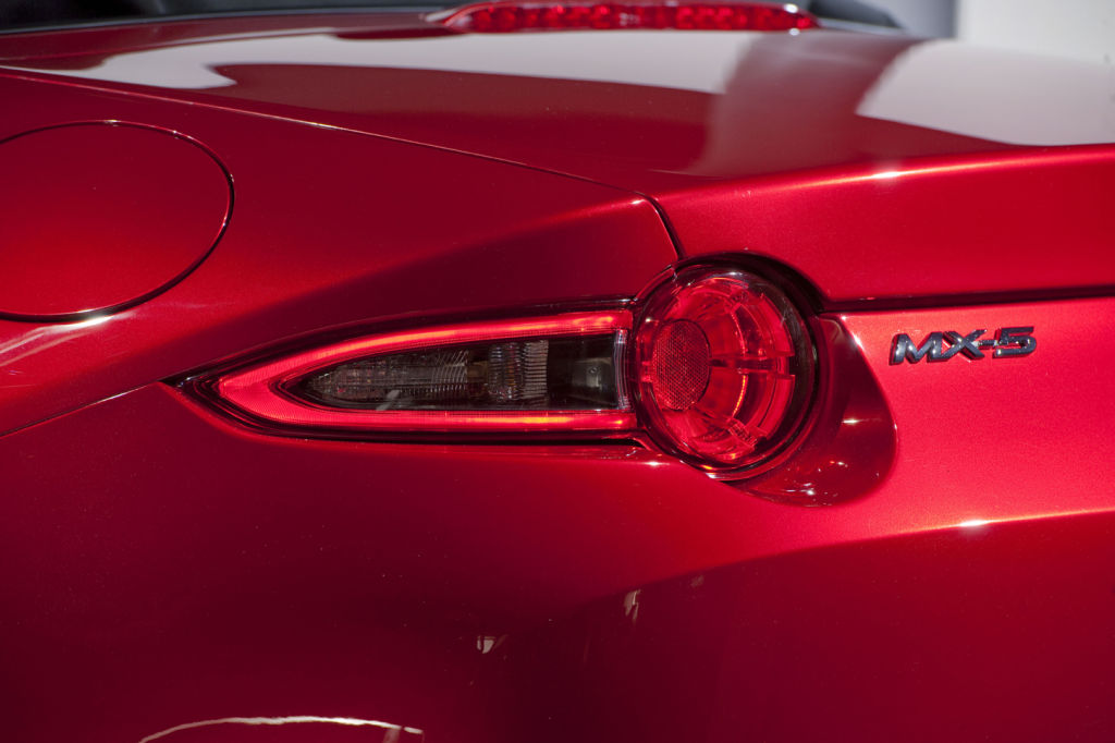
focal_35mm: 200
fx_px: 6192
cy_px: 372
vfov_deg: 6.9
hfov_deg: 10.3
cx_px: 558
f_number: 8
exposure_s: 1/50
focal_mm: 200
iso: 250
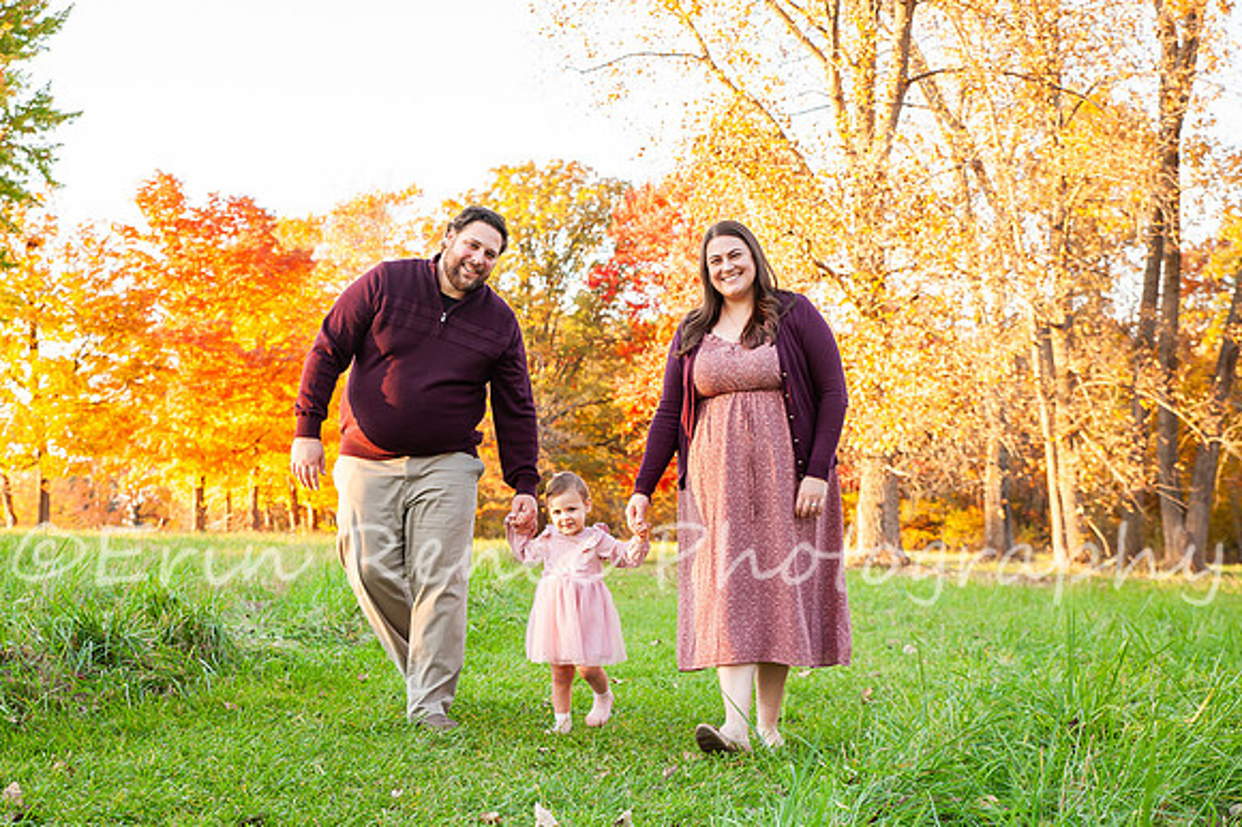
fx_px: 1837
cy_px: 454
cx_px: 553
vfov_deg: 25.3
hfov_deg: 37.3
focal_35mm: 53
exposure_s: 1/160
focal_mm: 48
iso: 400
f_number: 4.5
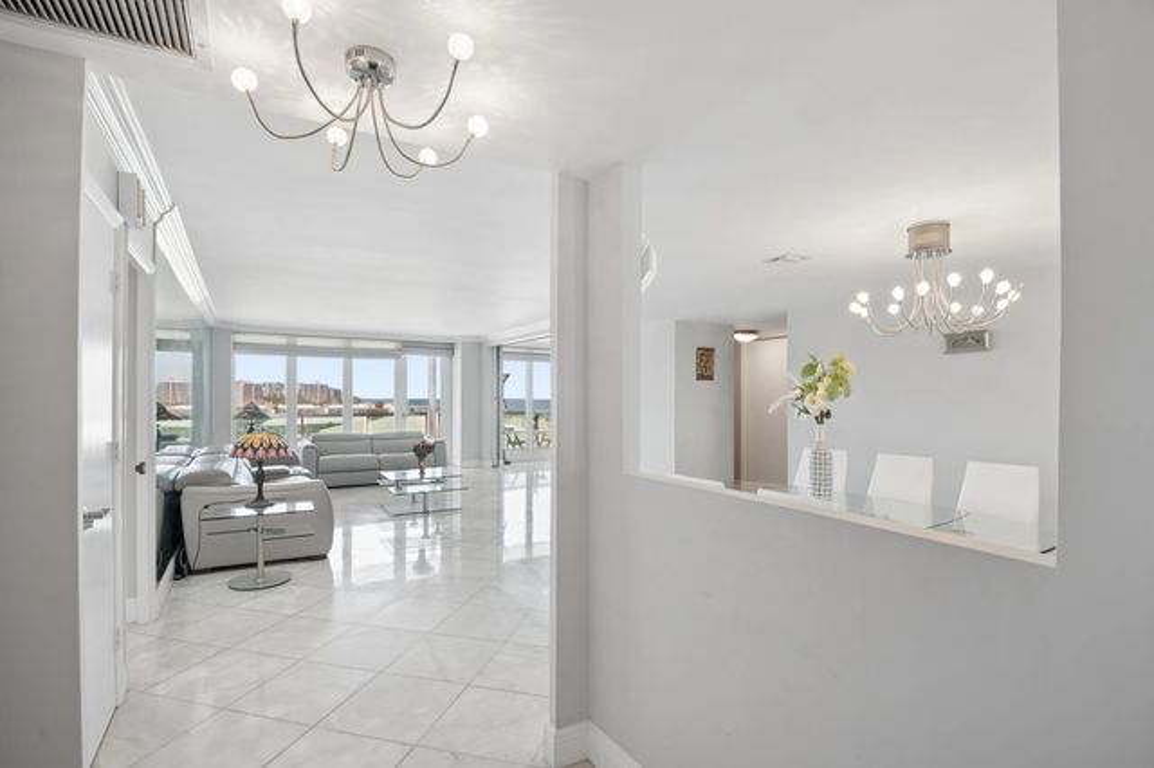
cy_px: 384
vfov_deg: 70.4
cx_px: 577
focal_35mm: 17
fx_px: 545
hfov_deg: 93.3
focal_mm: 17
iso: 250
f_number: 8
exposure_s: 1/25
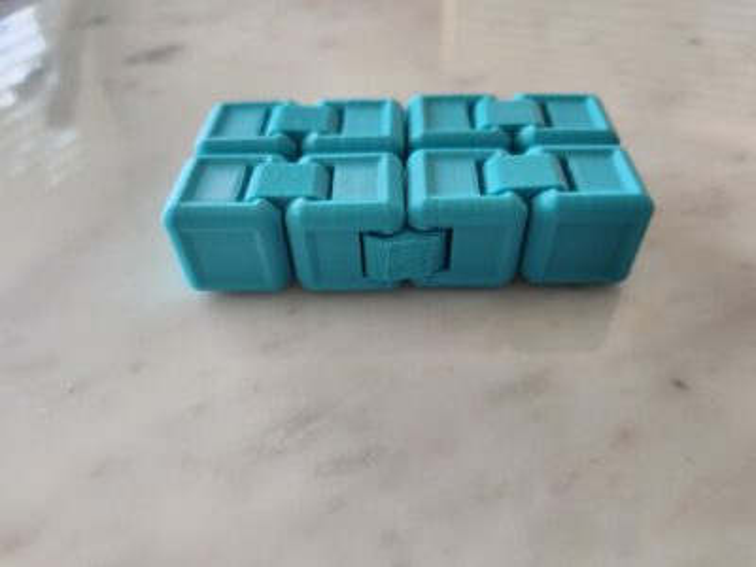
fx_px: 502
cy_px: 284
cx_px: 378
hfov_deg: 73.9
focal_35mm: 23
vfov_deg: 58.9
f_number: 1.8
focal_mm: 5.4
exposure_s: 1/120
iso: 250
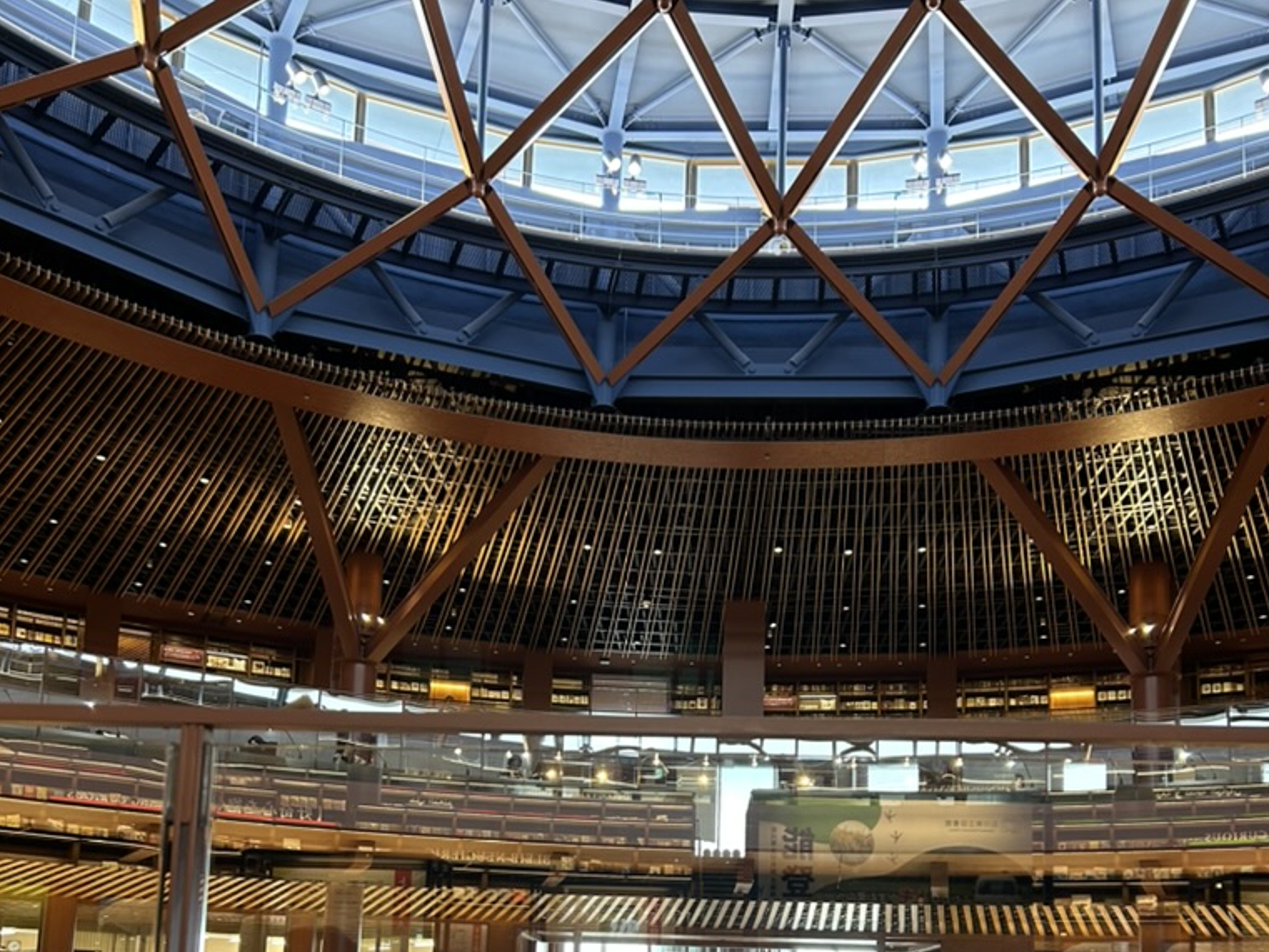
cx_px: 637
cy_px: 827
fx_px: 1283
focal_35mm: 35
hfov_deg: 52.6
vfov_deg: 38.4
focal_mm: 5.7
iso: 125
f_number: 1.5
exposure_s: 1/60
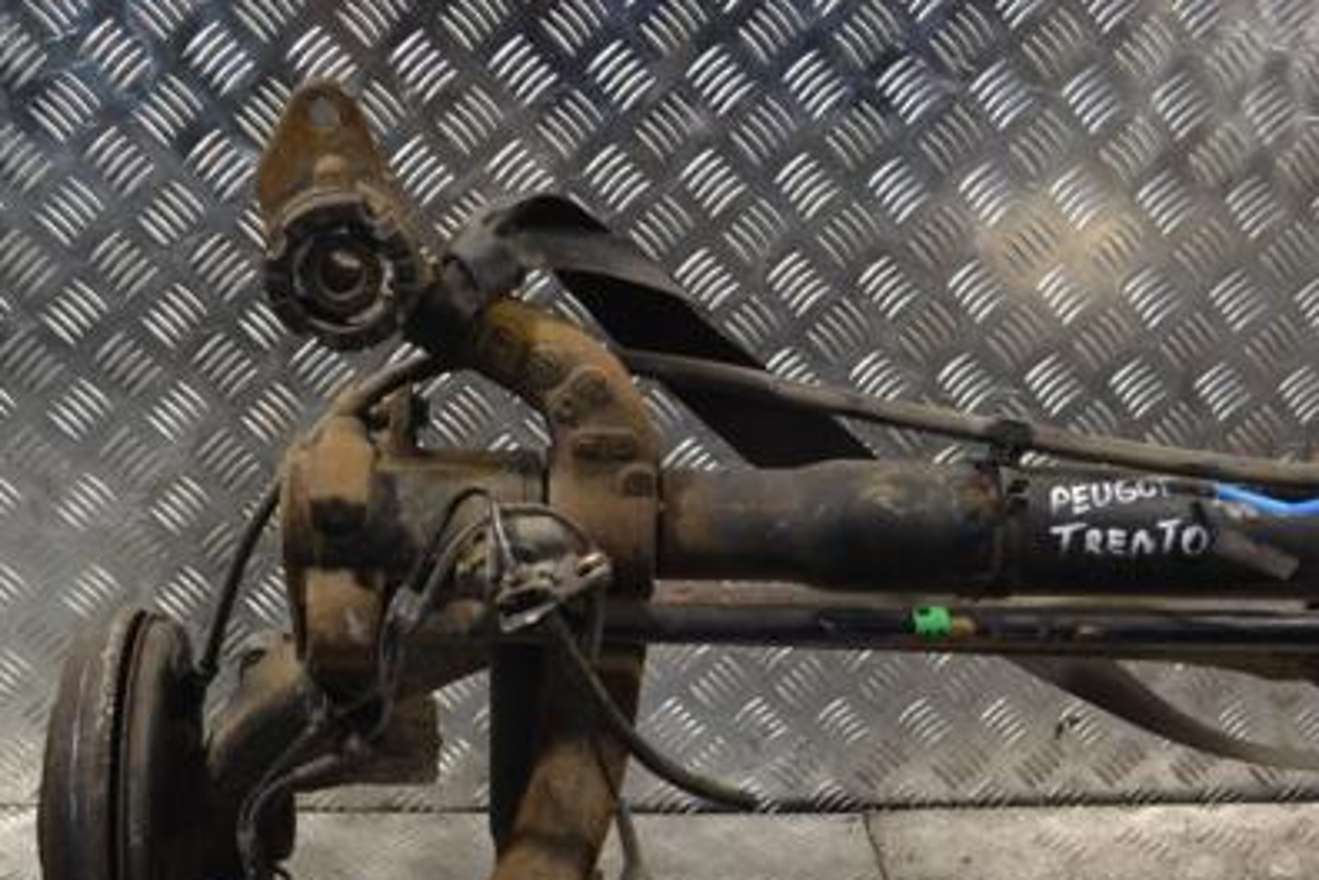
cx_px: 620
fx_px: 1832
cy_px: 633
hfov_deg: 39.6
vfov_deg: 26.7
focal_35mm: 50
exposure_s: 1/125
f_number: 5.6
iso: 400
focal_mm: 22
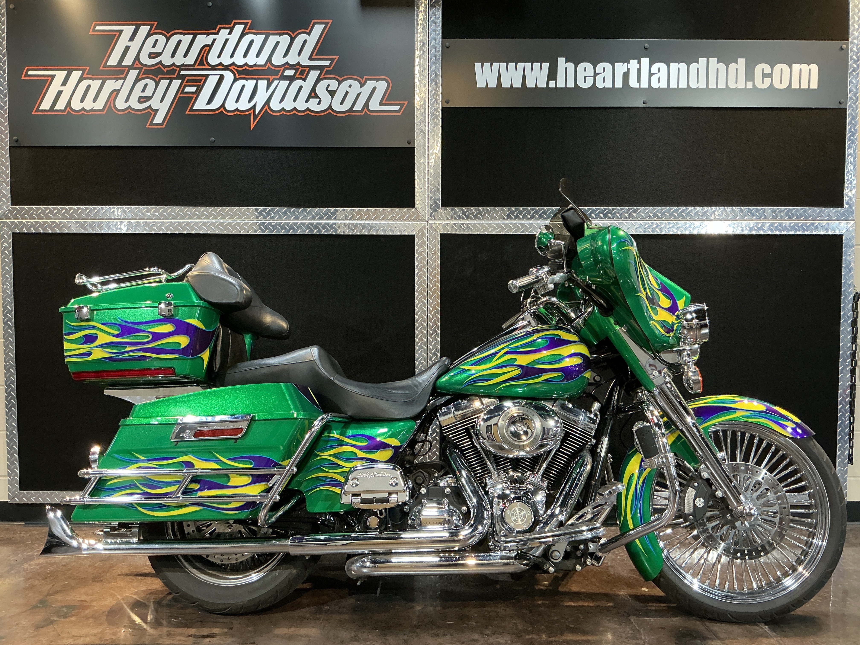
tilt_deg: -4.1
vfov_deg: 49.7
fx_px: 696
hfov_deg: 63.4
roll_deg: -0.1
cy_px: 322
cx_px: 430
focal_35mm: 28
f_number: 1.8
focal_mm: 3
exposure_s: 1/60
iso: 160
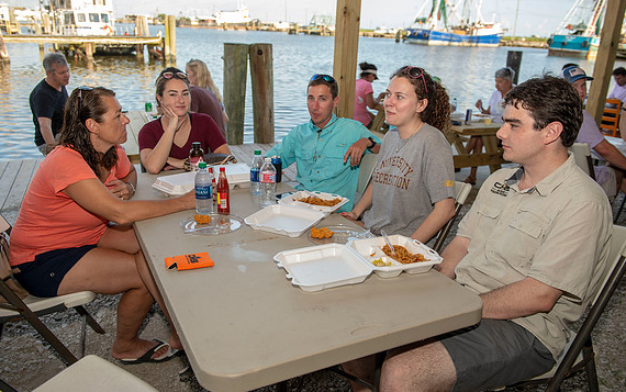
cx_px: 314
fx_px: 495
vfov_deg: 43.2
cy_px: 190
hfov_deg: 64.6
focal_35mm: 29
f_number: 4
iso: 50
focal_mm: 28
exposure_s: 1/160
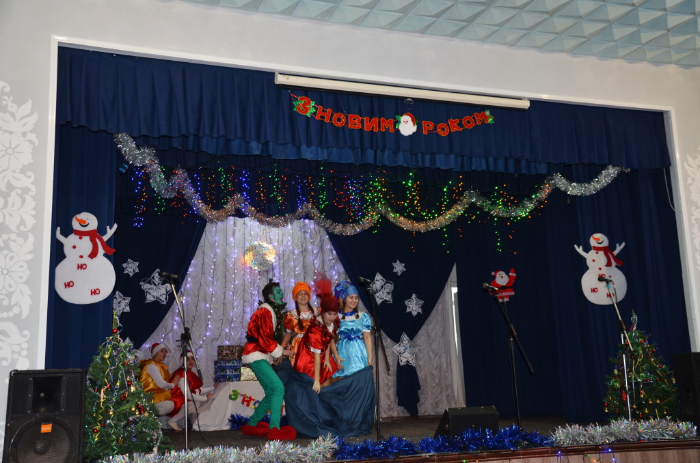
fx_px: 757
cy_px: 232
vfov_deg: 34.1
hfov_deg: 49.6
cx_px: 350
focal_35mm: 39
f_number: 4
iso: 400
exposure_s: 1/60
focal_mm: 26
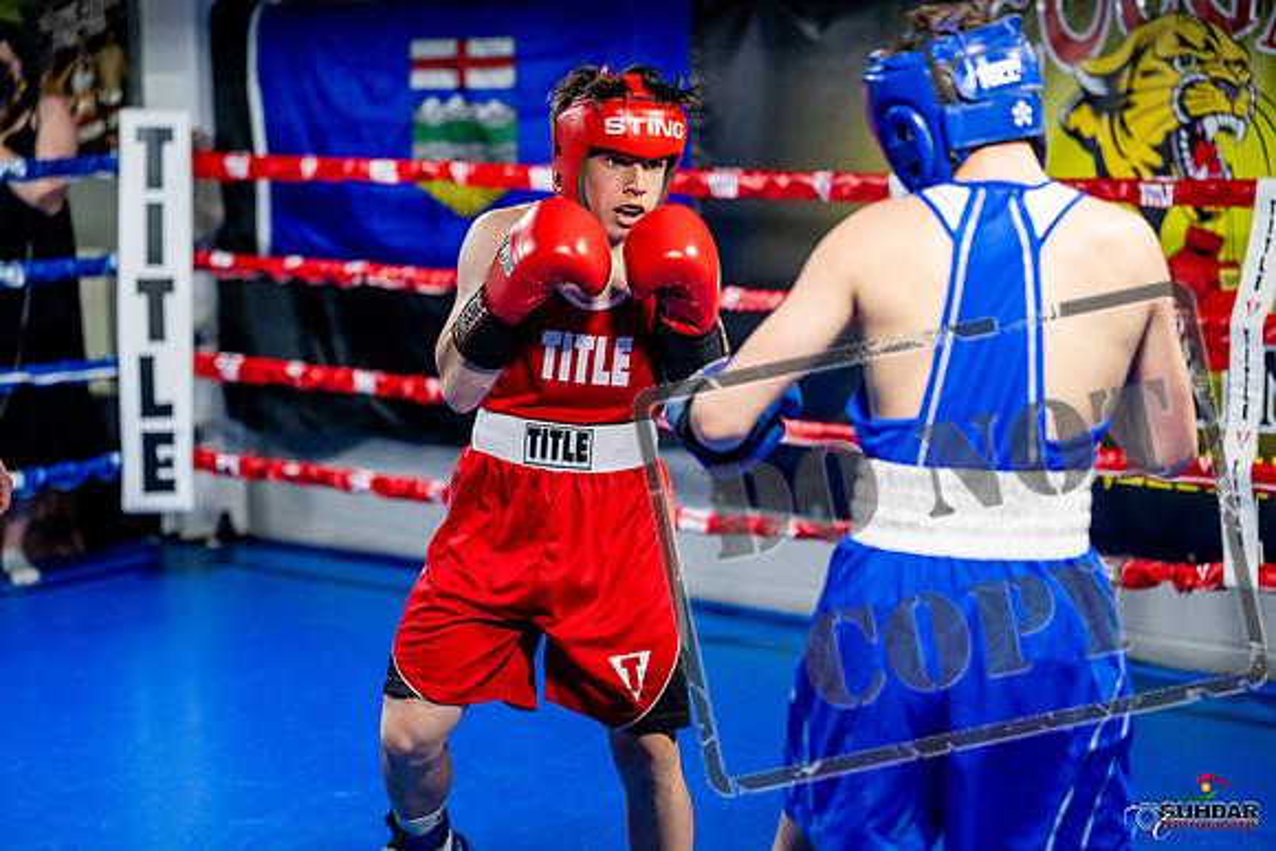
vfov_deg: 19.5
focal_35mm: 70
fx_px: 2482
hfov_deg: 28.8
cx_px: 638
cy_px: 426
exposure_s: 1/1000
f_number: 2
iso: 4000
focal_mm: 70
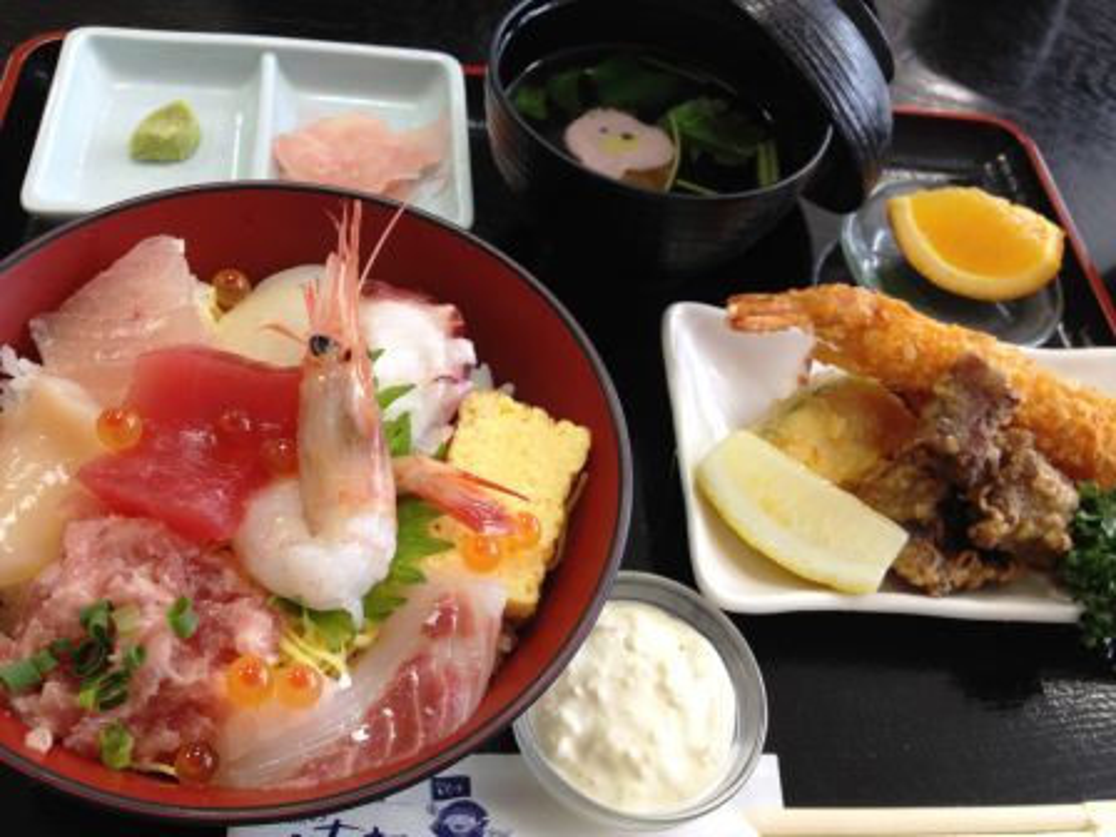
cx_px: 558
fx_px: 1128
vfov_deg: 40.7
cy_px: 418
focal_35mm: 35
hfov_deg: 52.6
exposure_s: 1/20
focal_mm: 4.28
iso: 80
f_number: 2.4
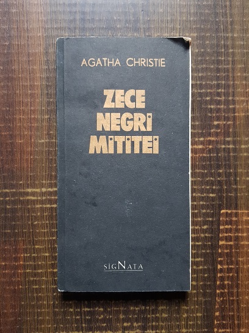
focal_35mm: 26
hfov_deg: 53.1
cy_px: 166
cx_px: 124
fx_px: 249
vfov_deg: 67.3
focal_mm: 4.3
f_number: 1.7
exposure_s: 1/12
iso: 200
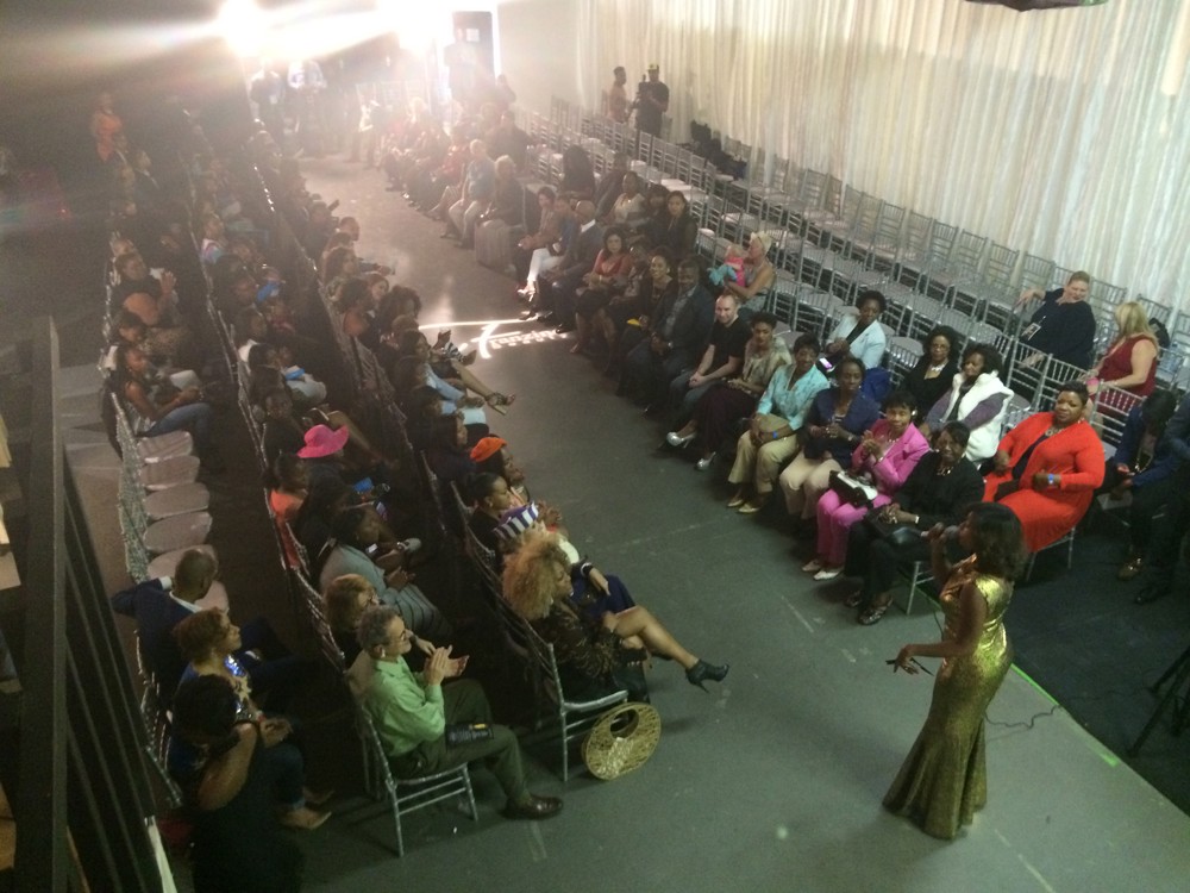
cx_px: 595
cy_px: 446
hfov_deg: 60.0
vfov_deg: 46.8
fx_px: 1031
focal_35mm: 30
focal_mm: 4.12
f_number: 2.2
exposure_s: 1/15
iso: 320
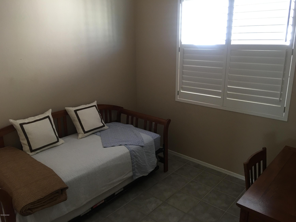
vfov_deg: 48.2
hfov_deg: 61.7
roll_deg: +0.1
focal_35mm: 29
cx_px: 148
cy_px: 111
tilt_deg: -15.0
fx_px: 248
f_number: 2.2
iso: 80
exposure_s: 1/15
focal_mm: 4.15
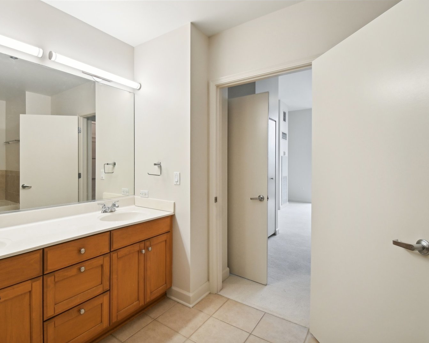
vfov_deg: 77.0
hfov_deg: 88.5
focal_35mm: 17
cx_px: 172
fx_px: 216
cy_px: 171
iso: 100
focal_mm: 10
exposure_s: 1/15
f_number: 8
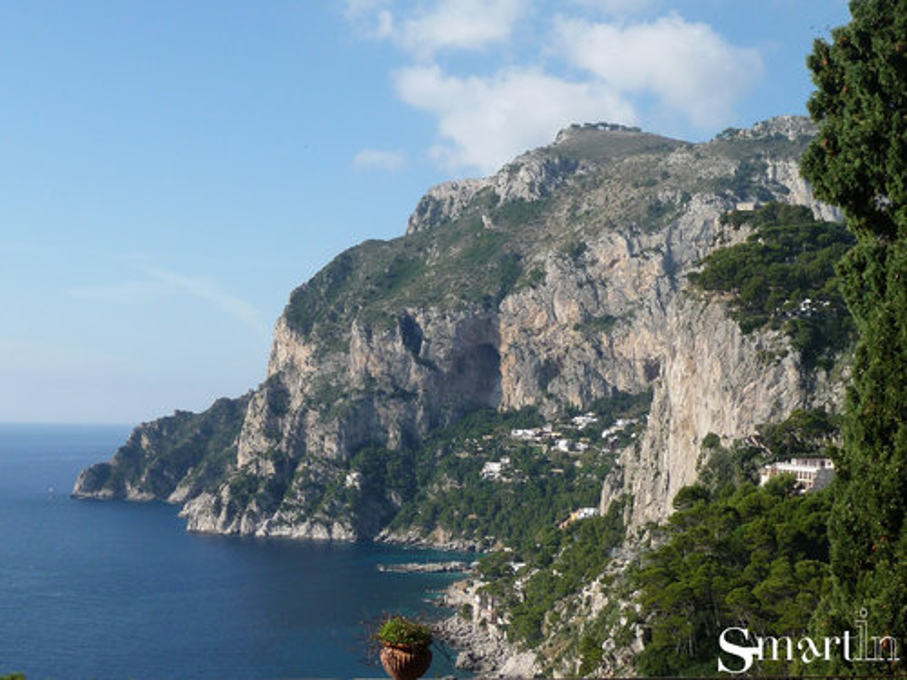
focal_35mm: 54
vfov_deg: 27.0
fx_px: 1415
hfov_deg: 35.5
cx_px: 454
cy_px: 340
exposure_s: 1/800
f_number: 3.9
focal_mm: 6.7
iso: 100
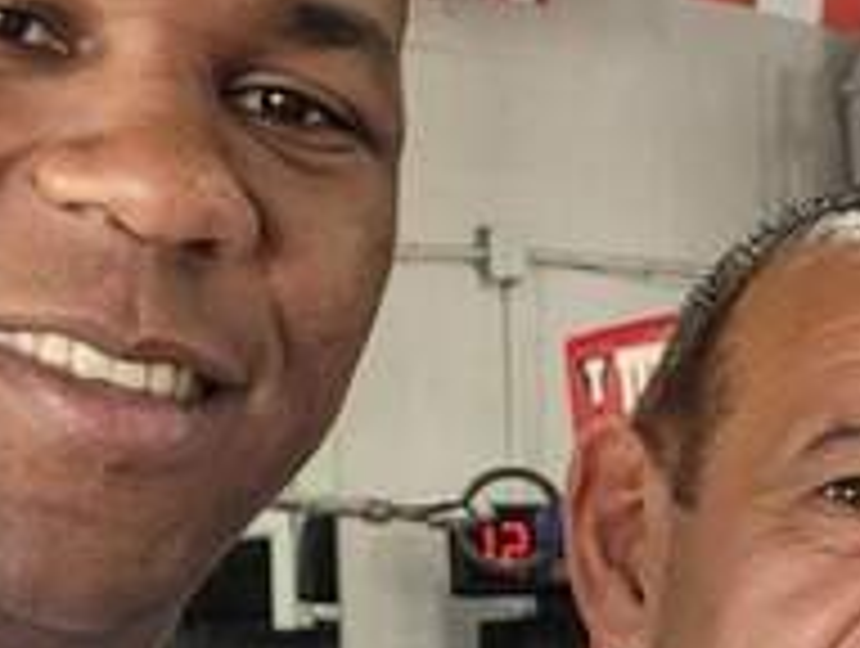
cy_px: 1287
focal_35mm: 163
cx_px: 428
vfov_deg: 8.7
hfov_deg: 12.1
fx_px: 4057
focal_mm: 5.4
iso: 100
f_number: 1.8
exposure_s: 1/120
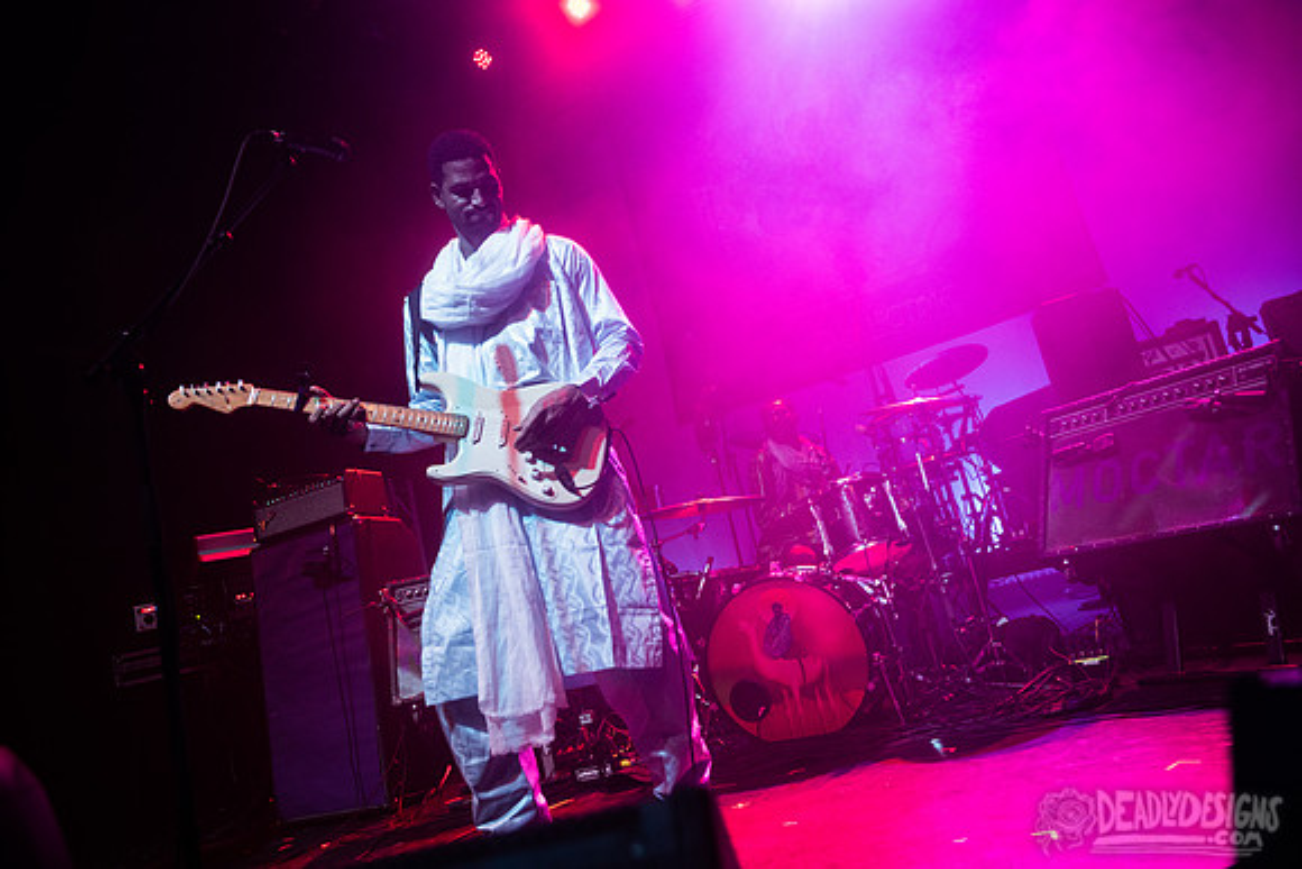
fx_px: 941
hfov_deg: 69.4
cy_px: 434
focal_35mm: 26
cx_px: 651
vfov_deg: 49.6
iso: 2500
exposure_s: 1/200
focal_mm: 26
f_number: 3.2
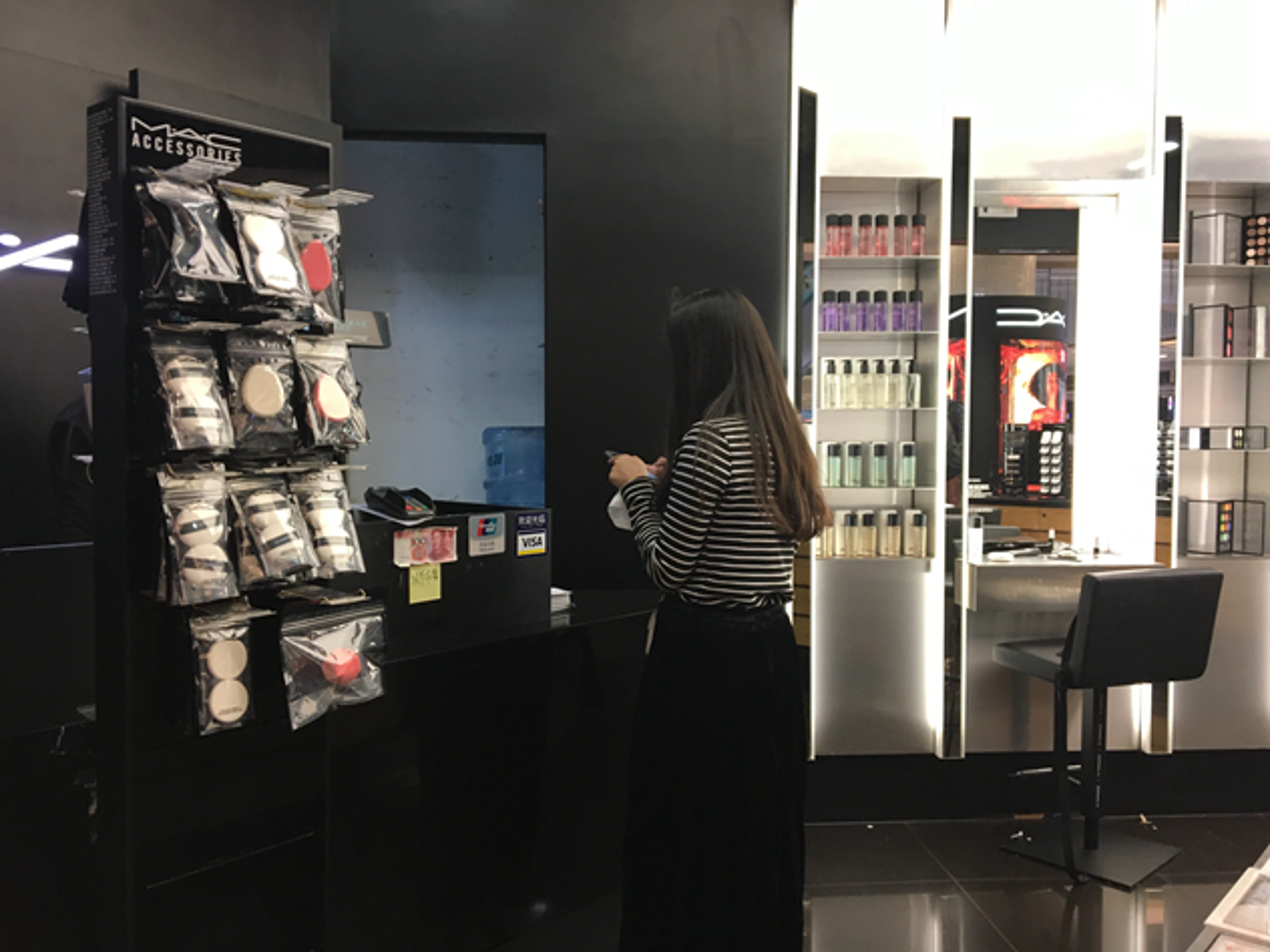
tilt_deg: -2.3
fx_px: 1064
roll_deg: -0.2
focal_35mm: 29
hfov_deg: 61.7
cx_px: 635
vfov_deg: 48.2
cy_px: 476
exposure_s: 1/33
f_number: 2.2
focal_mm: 4.15
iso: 64
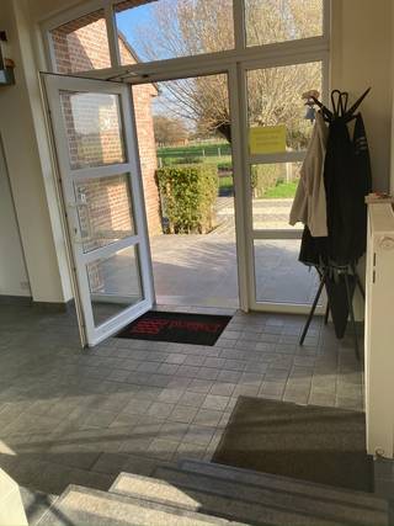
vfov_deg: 63.5
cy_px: 263
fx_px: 425
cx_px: 197
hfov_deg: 49.7
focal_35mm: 28
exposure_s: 1/378
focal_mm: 3.99
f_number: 1.8
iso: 20
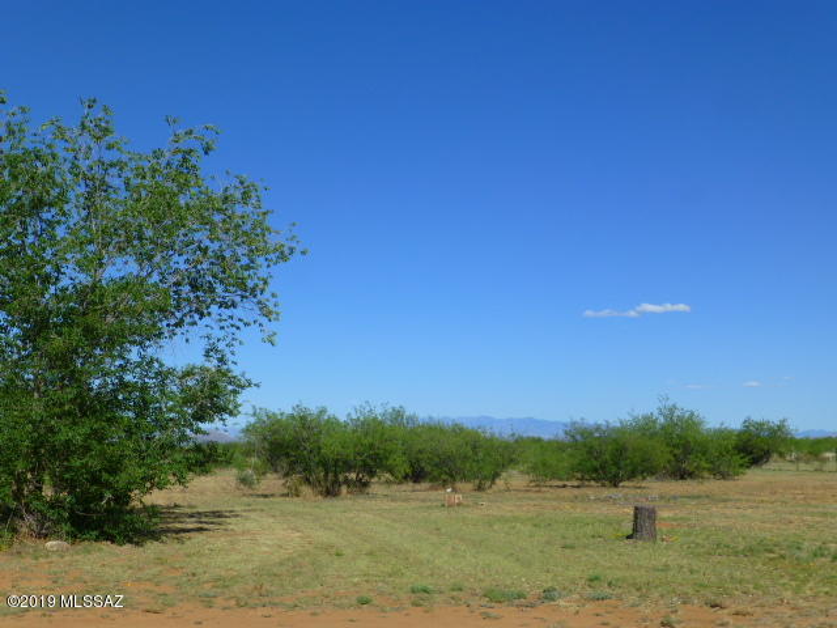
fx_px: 991
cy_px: 314
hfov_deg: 45.8
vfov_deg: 35.1
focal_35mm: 41
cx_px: 418
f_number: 3.9
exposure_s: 1/1600
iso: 100
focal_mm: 7.4
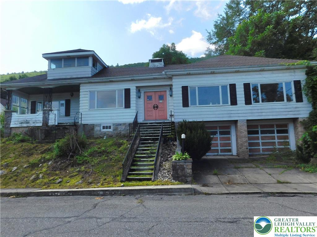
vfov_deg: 54.9
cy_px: 118
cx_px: 158
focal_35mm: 25
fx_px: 229
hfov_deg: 69.4
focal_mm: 4.5
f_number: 6.2
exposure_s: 1/400
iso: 125
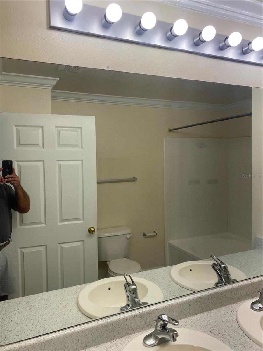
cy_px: 176
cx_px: 132
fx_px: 263
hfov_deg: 53.1
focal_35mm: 26
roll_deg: +0.7
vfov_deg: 67.3
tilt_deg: -3.2
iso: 32
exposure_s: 1/176
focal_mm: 4.25
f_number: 1.8
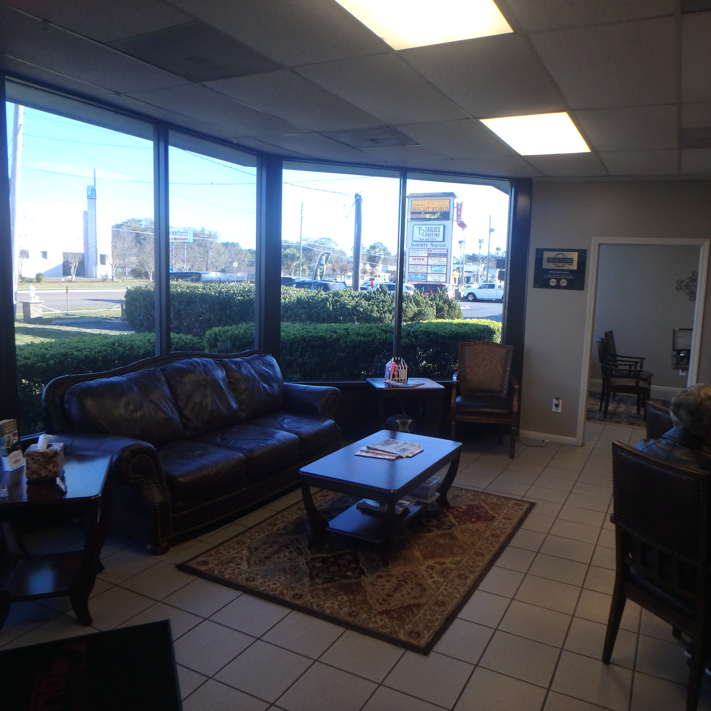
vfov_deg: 62.9
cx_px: 385
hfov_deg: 62.8
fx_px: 581
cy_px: 354
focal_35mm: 25
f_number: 3.5
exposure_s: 1/60
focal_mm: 3.7
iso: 200
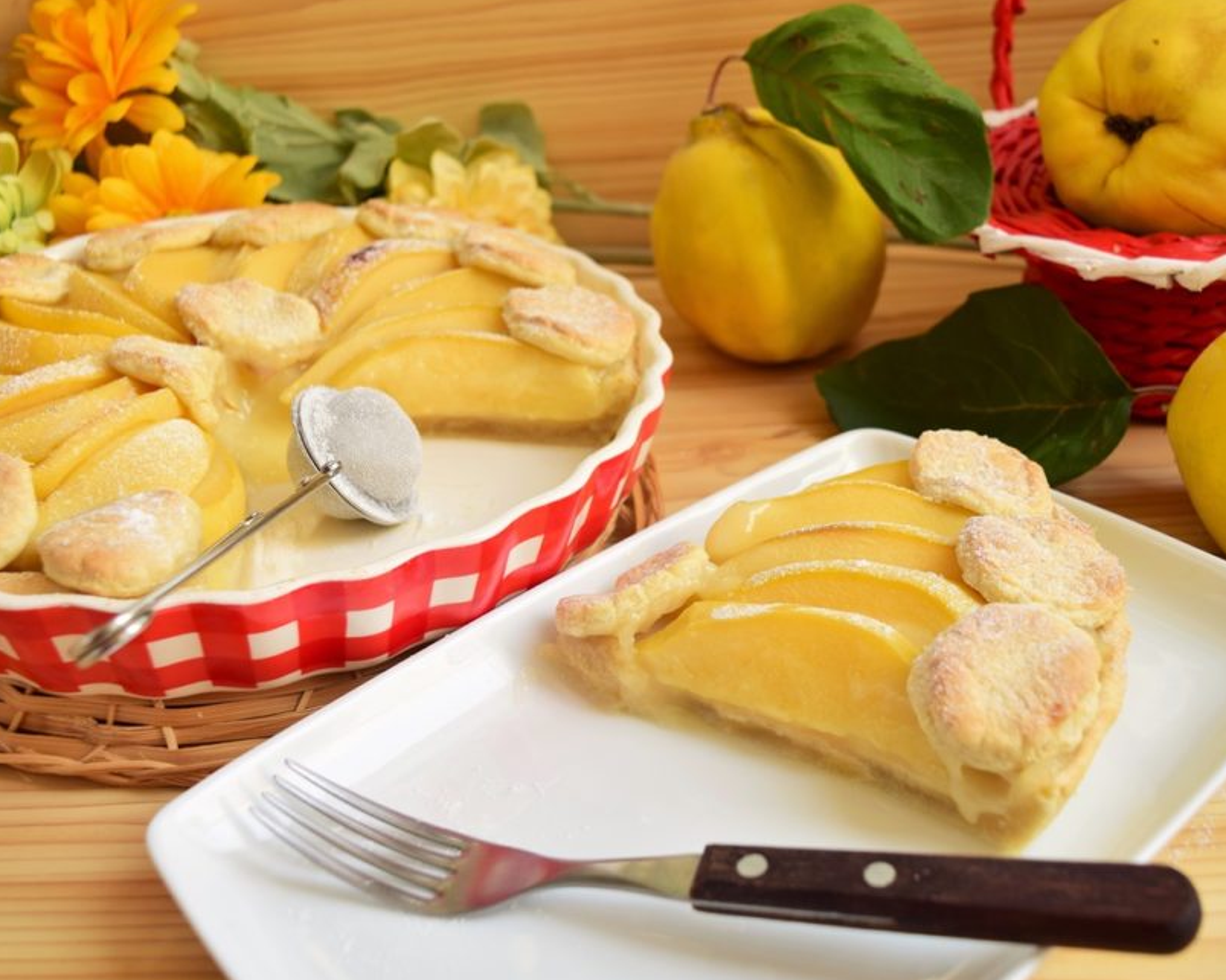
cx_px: 654
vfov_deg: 34.9
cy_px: 504
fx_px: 1560
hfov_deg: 42.9
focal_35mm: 43
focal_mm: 24
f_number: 5
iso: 100
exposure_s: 1/30
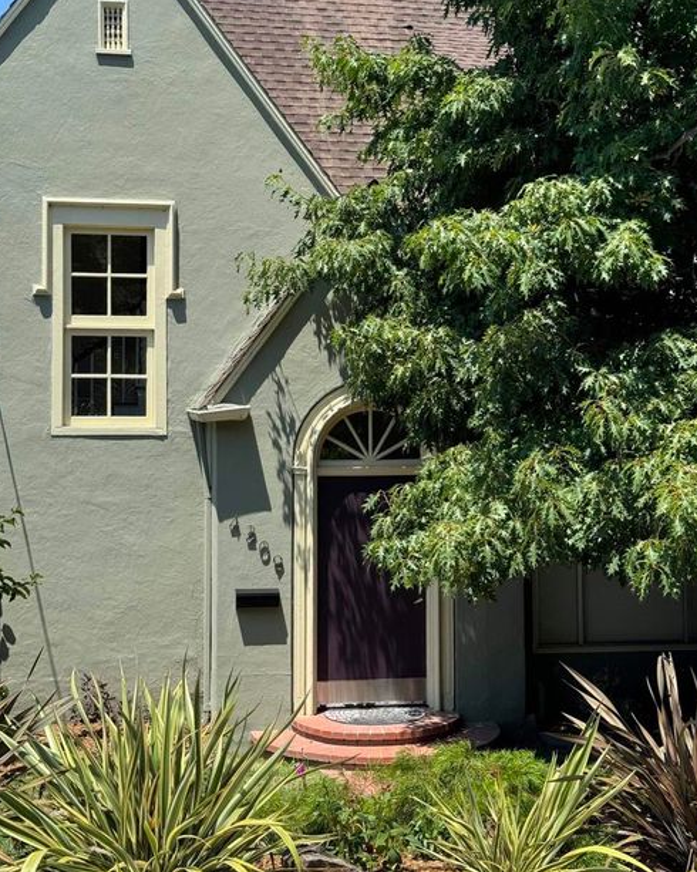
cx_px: 346
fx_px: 1316
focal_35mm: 51
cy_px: 402
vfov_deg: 36.6
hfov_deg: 29.7
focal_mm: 6.76
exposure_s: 1/2045
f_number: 1.78
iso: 64
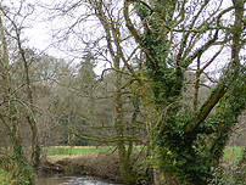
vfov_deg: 16.0
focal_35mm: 89
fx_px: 633
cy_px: 216
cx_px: -105
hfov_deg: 19.6
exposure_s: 1/125
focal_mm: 5.4
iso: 100
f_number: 3.6
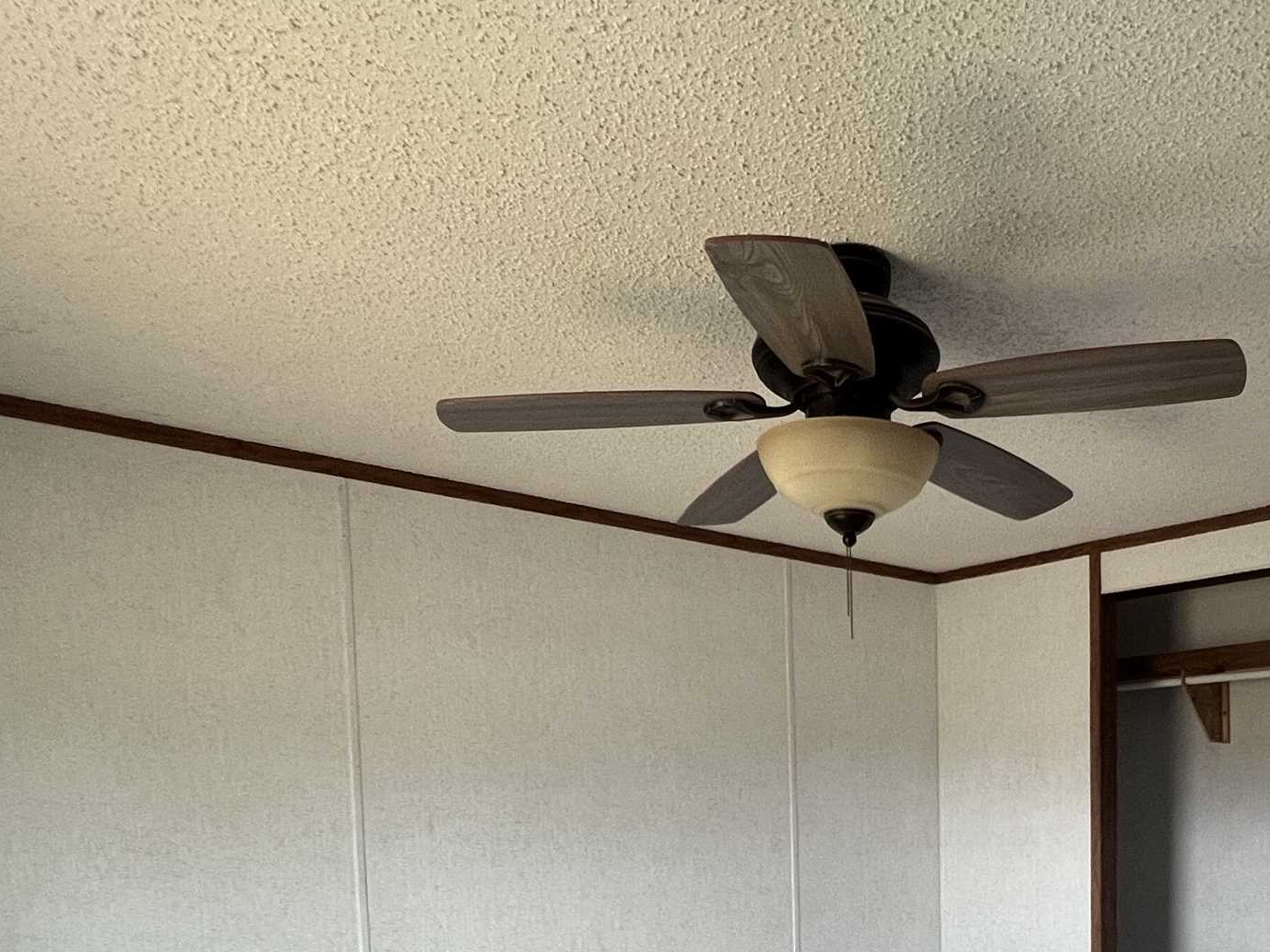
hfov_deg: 58.8
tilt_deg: -5.6
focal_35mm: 29
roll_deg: +1.0
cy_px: 892
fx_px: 1064
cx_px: 935
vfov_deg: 43.2
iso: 200
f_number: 1.8
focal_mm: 1.57
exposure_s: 1/99
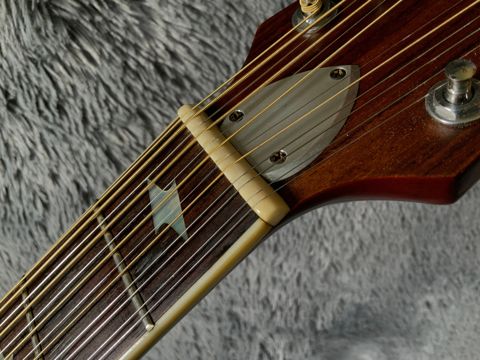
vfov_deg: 48.2
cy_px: 180
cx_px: 240
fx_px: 402
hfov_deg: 61.7
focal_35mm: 29
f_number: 1.8
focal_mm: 3
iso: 50
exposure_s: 1/104
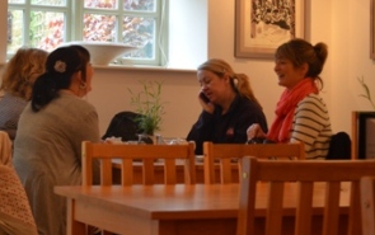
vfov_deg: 14.5
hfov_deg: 22.8
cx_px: 94
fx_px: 921
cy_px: 65
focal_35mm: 90
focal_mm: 34
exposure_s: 1/40
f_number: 5
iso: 800
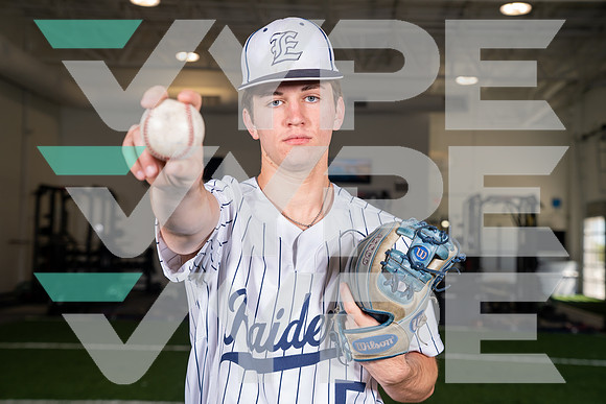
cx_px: 303
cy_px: 202
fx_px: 1010
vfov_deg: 22.6
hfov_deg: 33.4
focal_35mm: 60
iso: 200
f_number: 5.6
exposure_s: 1/200
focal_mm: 60
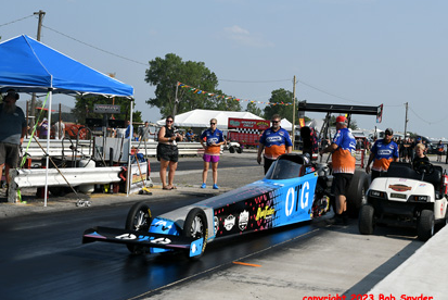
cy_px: 152
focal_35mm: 69
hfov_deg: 29.2
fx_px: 859
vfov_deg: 19.8
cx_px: 260
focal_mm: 38
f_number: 5.6
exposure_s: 1/1600
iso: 160
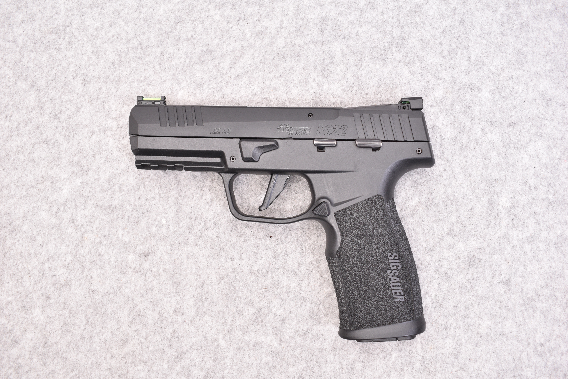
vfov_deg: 36.9
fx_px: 568
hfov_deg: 53.1
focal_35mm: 36
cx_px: 284
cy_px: 190
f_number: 5.6
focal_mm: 24
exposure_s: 1/100
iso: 400
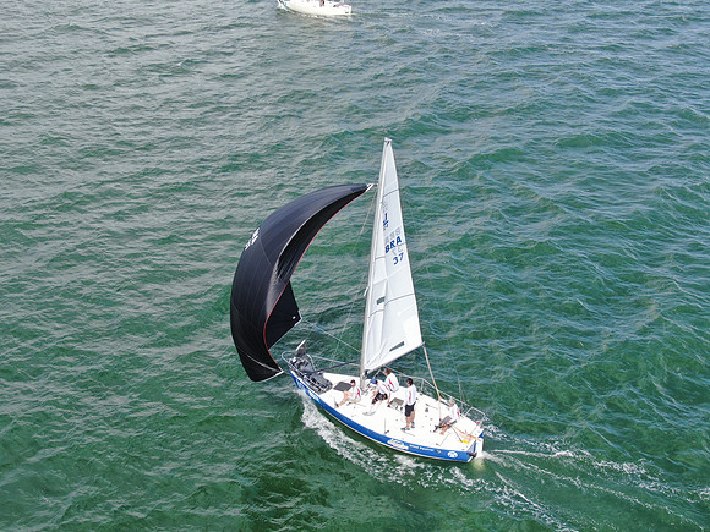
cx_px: 355
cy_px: 266
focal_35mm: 48
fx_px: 985
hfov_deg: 39.7
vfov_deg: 30.3
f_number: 3.8
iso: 100
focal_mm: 8.6
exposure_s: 1/500
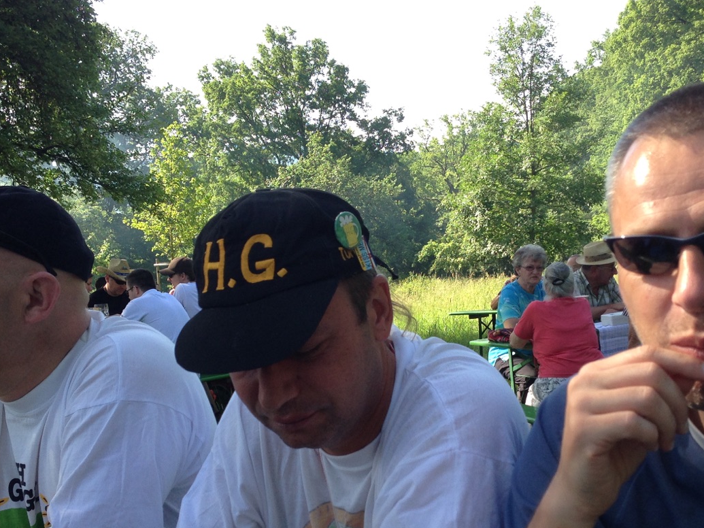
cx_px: 382
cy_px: 353
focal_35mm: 51
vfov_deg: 28.4
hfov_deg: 37.5
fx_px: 1037
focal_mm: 4.12
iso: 50
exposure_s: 1/321
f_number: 2.4
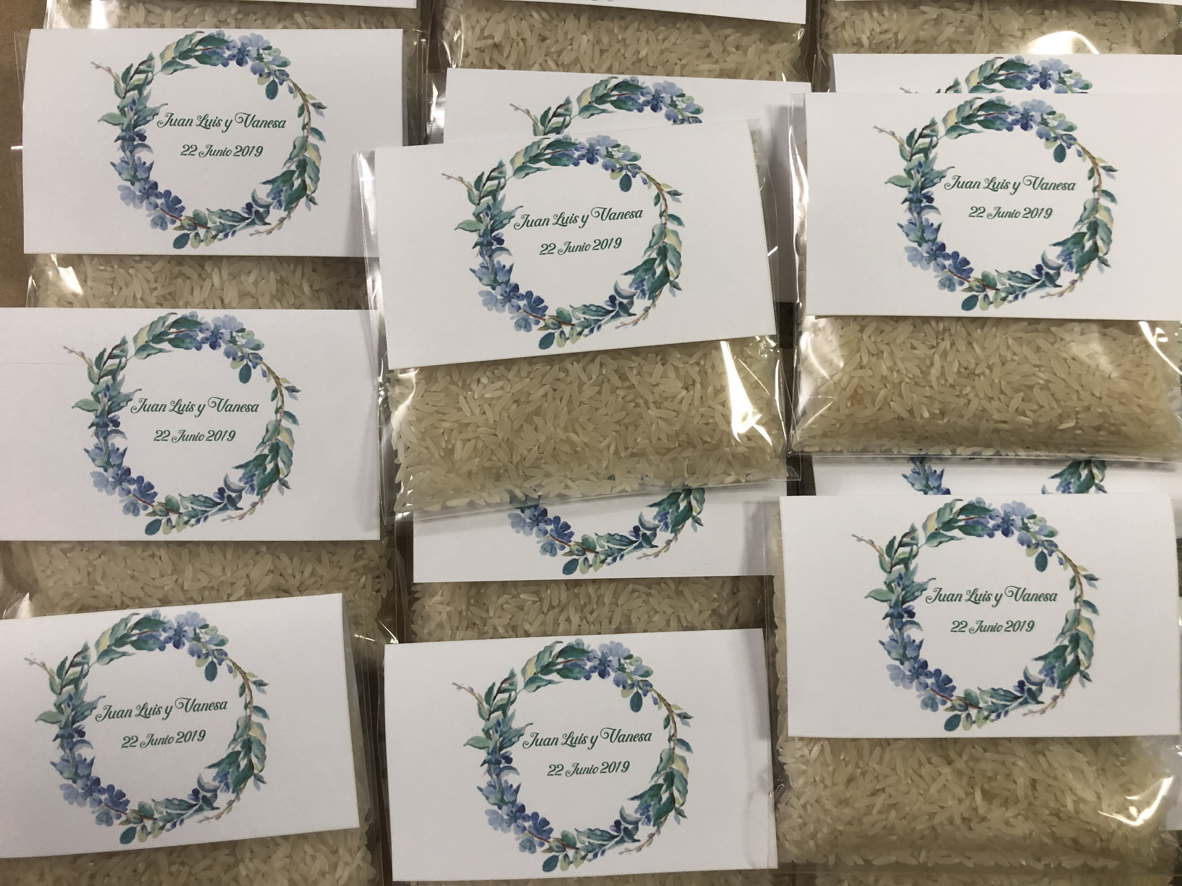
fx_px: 956
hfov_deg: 63.4
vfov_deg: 49.7
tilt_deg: -86.1
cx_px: 591
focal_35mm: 28
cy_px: 443
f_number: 1.8
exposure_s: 1/17
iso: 40
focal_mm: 4
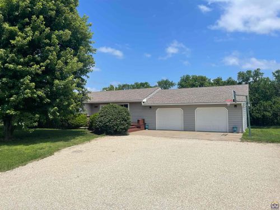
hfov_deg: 69.4
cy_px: 105
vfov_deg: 54.9
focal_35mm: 25
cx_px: 140
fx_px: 202
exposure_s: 1/6250
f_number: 1.6
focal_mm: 5.1
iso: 32
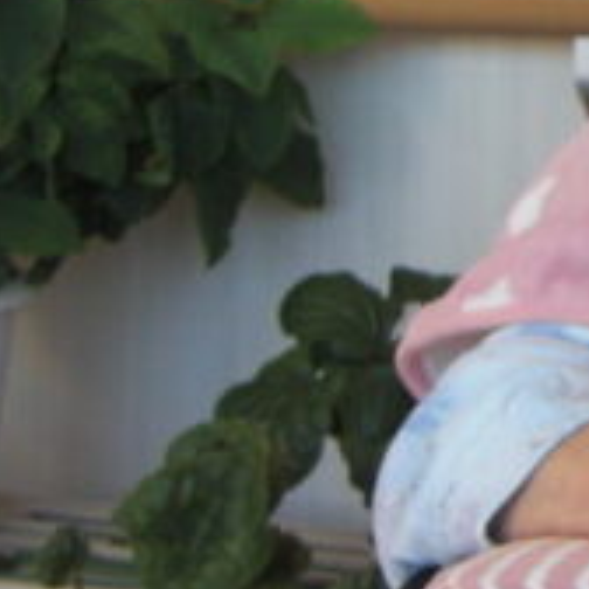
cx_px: 1024
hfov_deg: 14.8
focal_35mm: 104
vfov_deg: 16.4
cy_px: 7
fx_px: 2002
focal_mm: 5.8
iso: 100
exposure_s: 1/100
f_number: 2.7
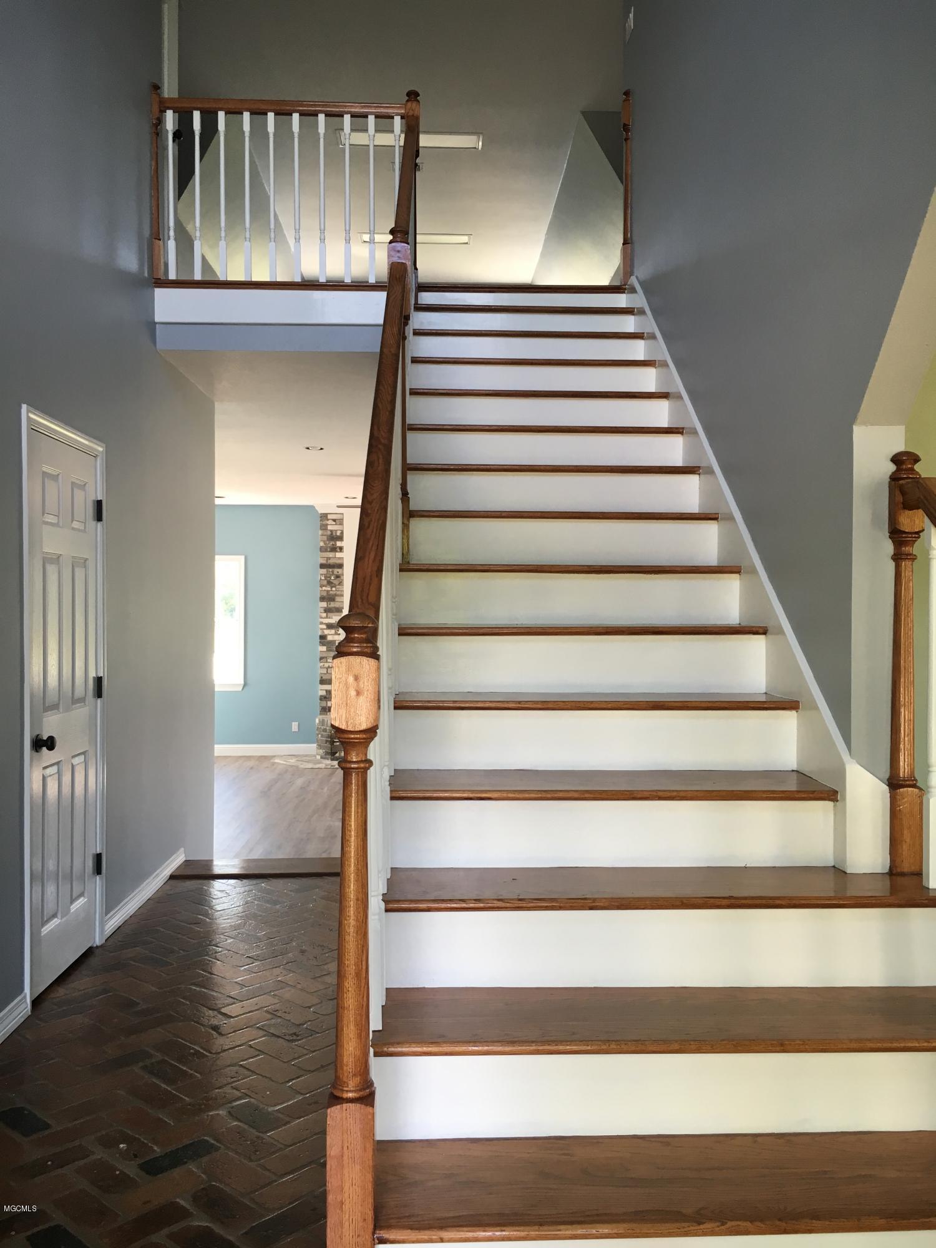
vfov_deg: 61.7
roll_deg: -0.5
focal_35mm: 29
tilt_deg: +0.2
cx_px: 468
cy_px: 624
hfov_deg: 48.2
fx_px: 1046
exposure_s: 1/40
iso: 32
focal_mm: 4.15
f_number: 2.2
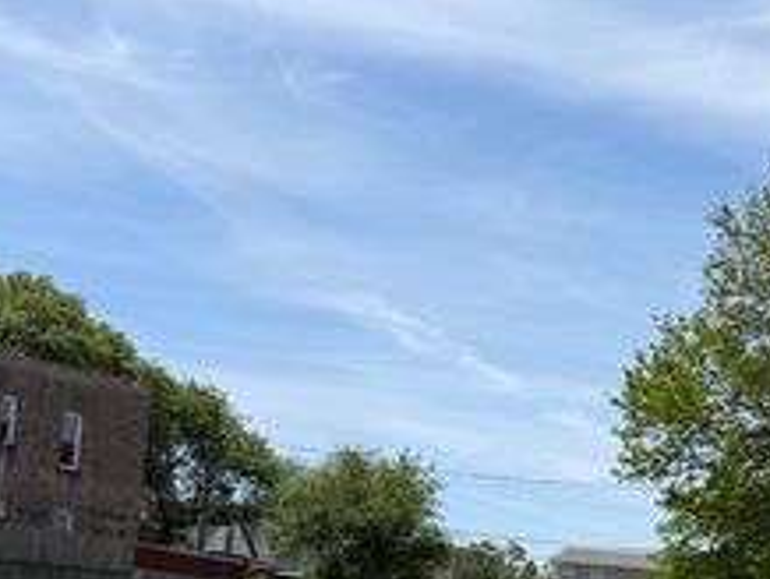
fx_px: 1225
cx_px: 682
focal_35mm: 55
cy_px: 598
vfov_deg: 25.1
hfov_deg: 33.2
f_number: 1.78
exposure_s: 1/5714
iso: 80
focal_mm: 6.76
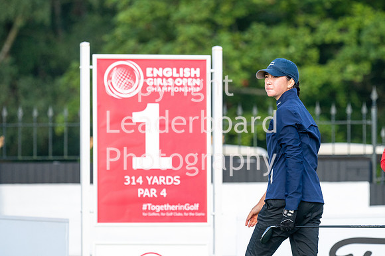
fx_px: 4810
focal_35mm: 450
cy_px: 128
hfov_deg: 4.6
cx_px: 192
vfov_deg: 3.1
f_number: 5.6
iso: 400
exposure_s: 1/1000
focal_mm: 300
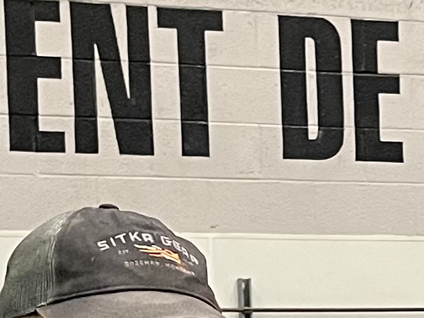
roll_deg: +1.2
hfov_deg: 11.6
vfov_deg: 8.7
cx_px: 532
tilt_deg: -2.3
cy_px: 489
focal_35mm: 167
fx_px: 2046
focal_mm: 5.1
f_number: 1.6
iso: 320
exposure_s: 1/60
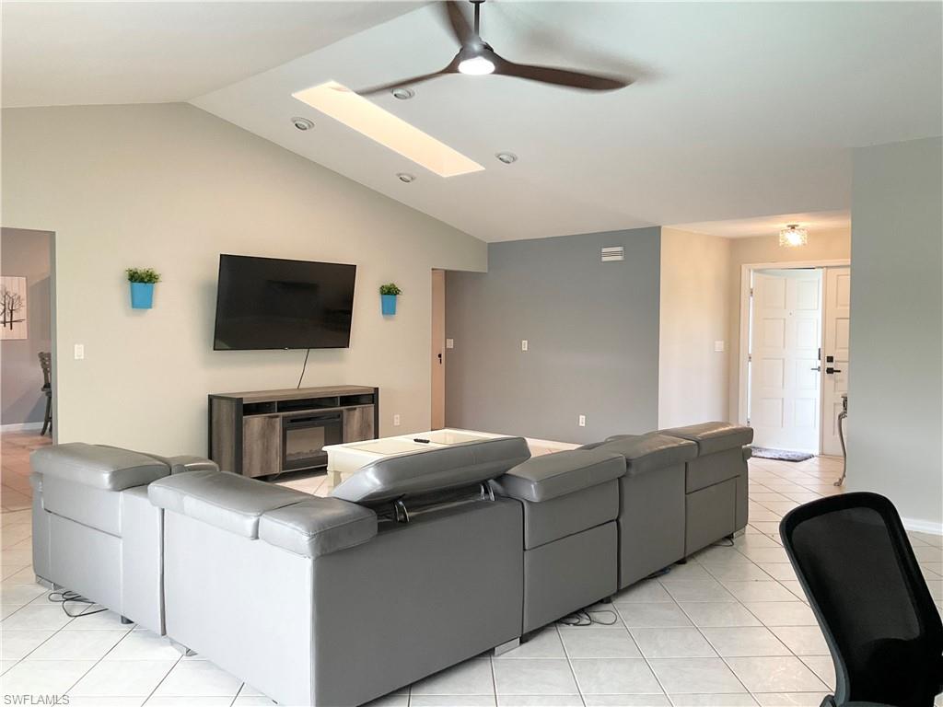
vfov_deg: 48.2
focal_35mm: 29
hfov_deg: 61.7
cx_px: 472
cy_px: 354
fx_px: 790
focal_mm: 3
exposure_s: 1/42
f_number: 1.8
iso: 125
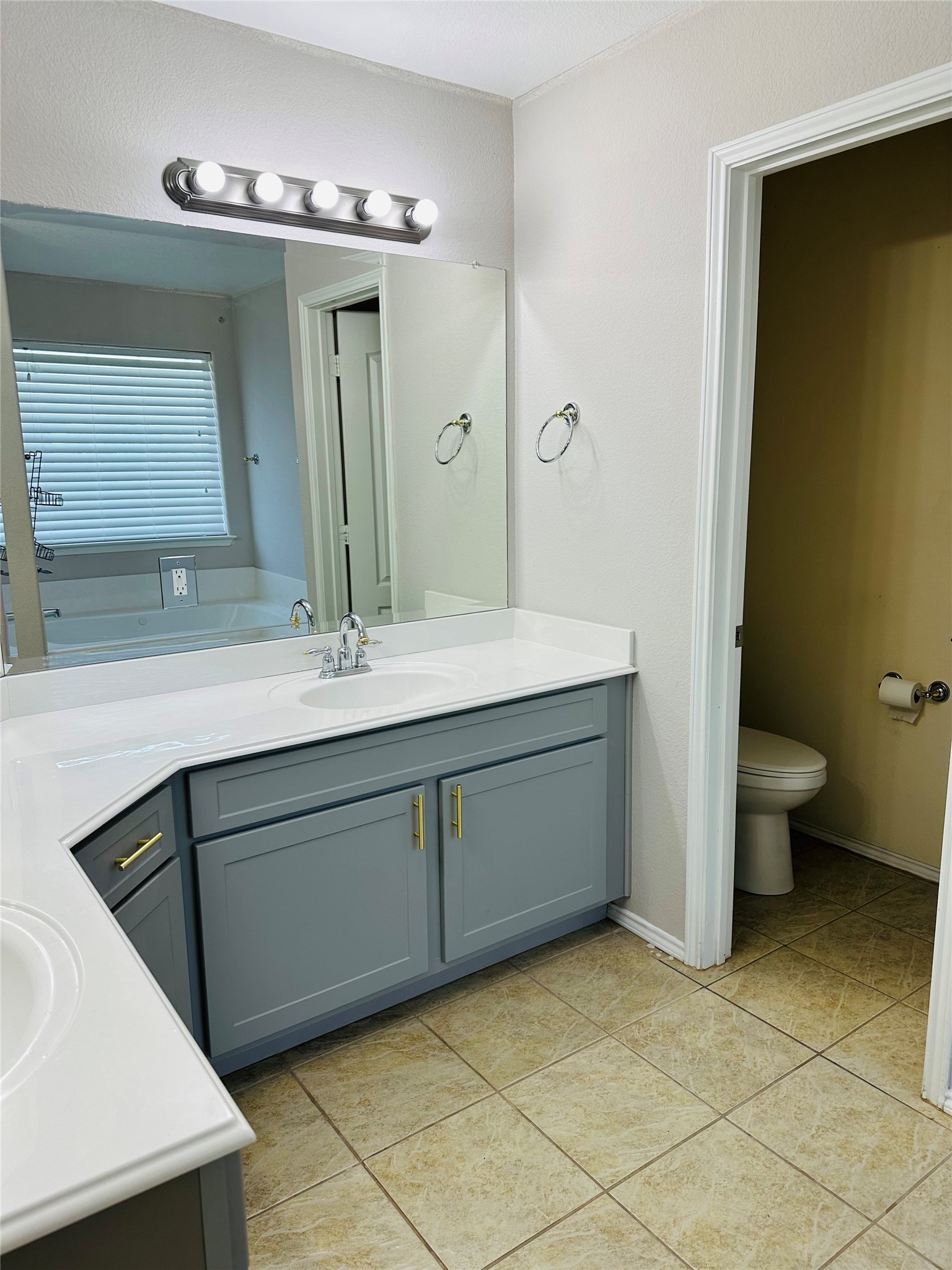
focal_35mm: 24
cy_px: 635
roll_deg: +0.7
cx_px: 476
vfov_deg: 71.6
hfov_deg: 56.8
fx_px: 880
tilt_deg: -10.2
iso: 64
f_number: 1.78
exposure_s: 1/187
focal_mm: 6.86
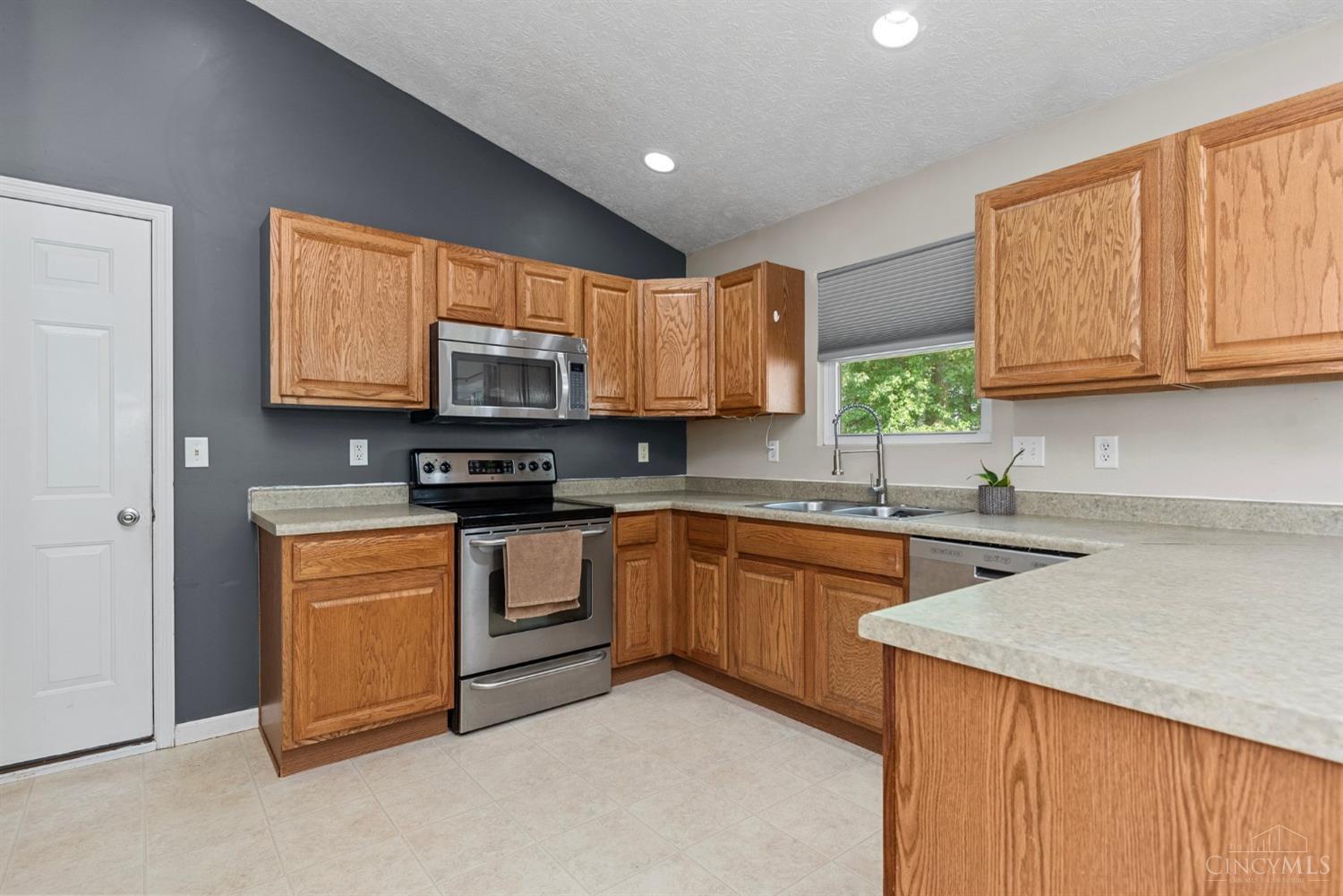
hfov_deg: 90.0
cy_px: 448
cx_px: 672
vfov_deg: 67.4
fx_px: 671
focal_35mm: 18
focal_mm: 18
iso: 400
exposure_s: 1/25
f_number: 5.6
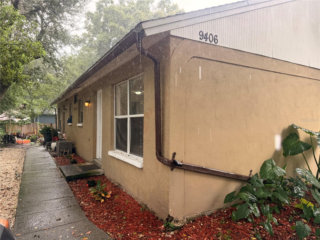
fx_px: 222
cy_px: 120
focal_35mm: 24
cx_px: 160
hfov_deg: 71.6
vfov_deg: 56.8
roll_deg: -1.0
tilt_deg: +1.5
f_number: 1.78
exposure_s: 1/234
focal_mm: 6.76
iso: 160
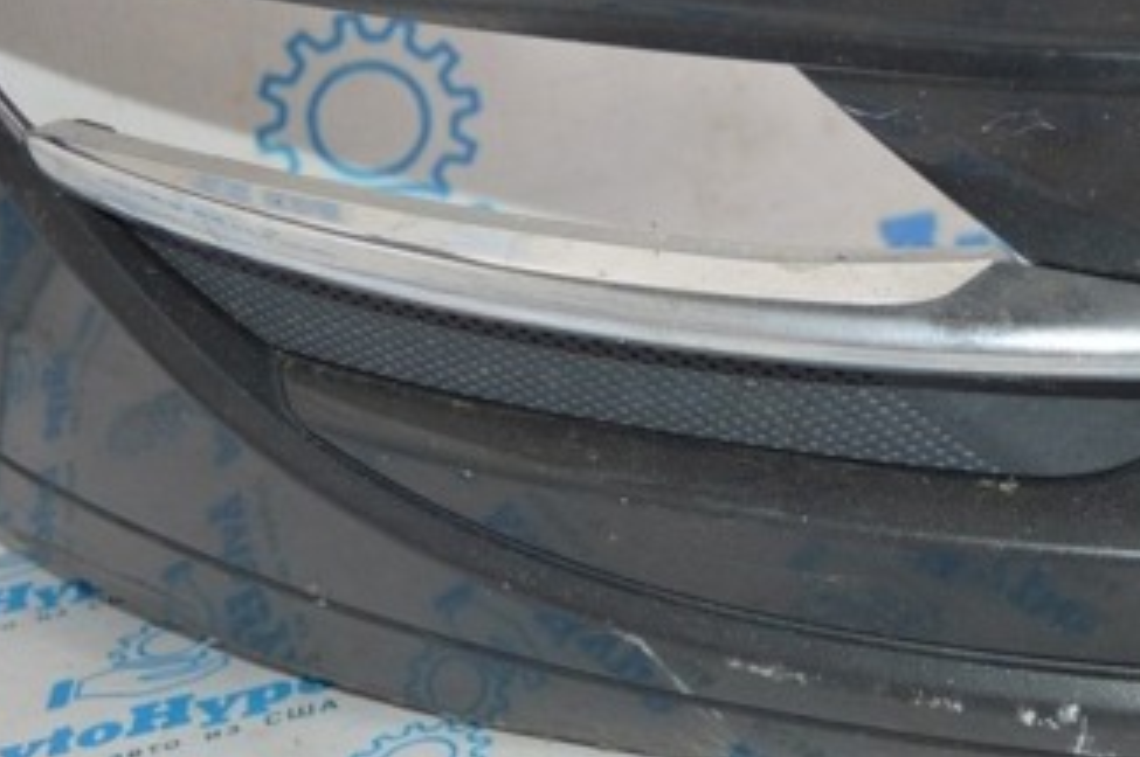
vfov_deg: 21.7
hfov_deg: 32.2
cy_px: 219
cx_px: 730
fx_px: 1961
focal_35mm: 62
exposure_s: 1/30
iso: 220
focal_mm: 21
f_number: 3.8
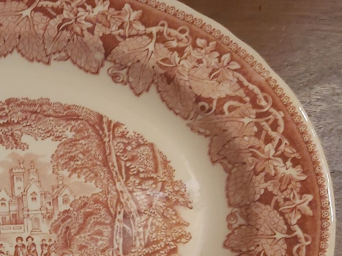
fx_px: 593
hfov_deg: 29.2
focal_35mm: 60
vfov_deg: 23.6
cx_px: -29
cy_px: 239
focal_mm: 3.92
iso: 640
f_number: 1.7
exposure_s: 1/25
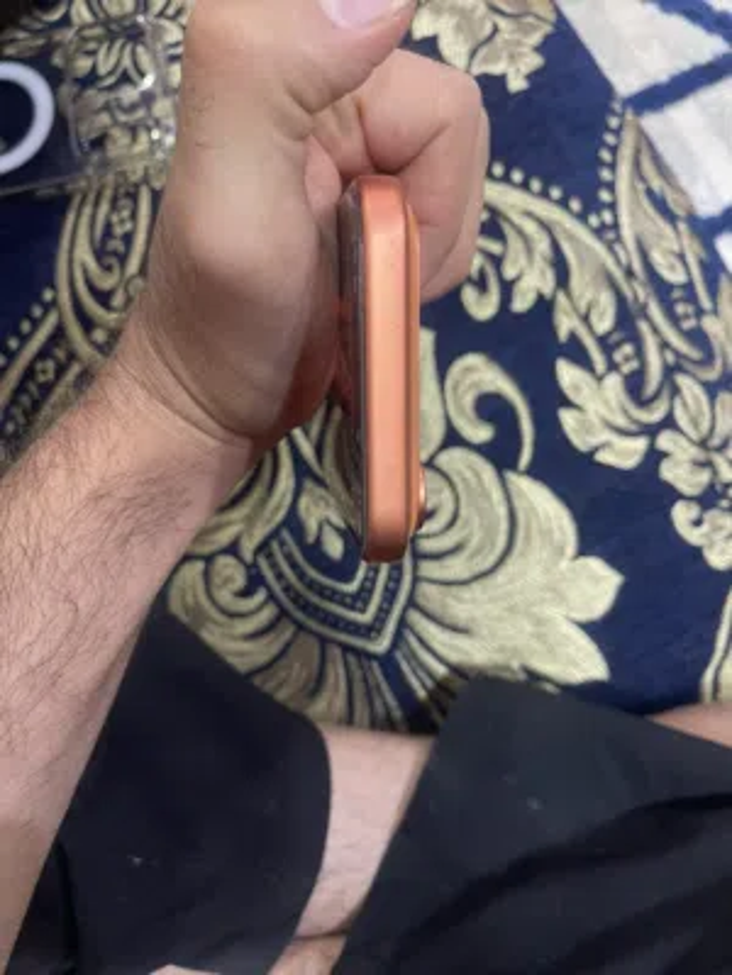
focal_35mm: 25
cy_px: 488
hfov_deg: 54.9
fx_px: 705
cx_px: 366
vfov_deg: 69.4
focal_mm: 5.1
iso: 500
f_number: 1.6
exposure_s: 1/60
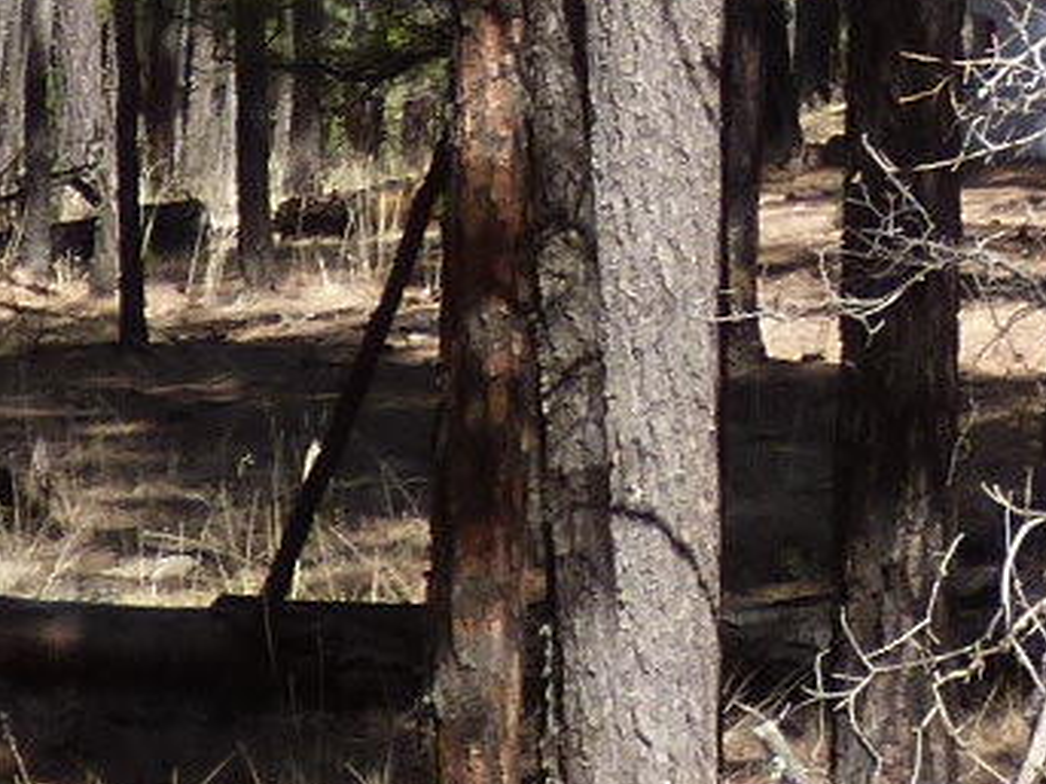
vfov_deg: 3.3
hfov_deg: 4.4
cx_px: 964
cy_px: 3
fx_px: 13533
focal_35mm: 448
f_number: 4.1
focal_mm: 10.77
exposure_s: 1/400
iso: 100
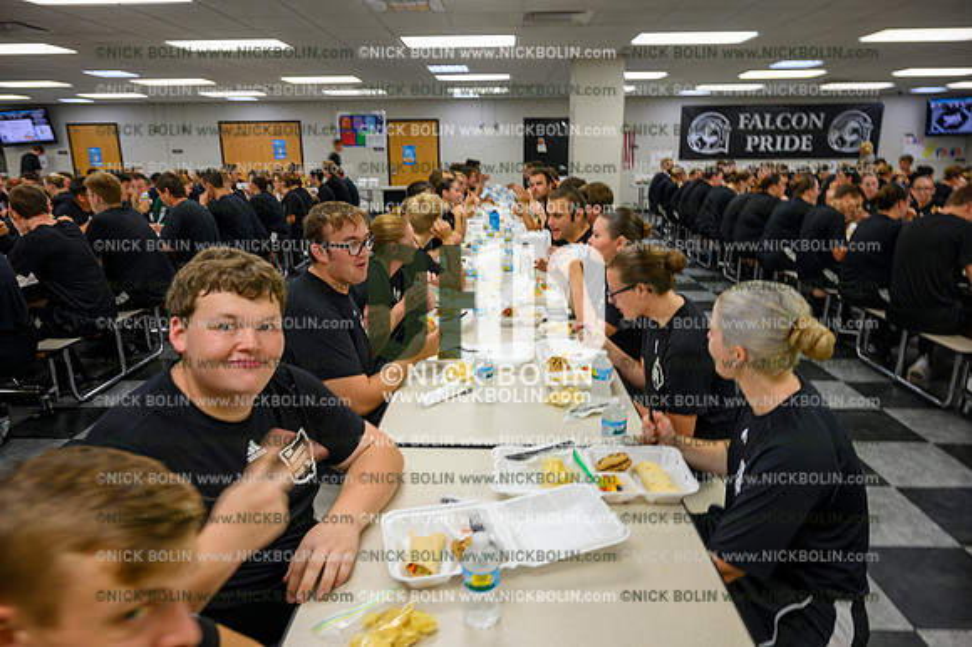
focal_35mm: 24
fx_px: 648
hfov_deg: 73.8
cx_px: 486
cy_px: 324
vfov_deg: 53.1
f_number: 4.5
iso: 200
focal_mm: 24
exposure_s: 1/30
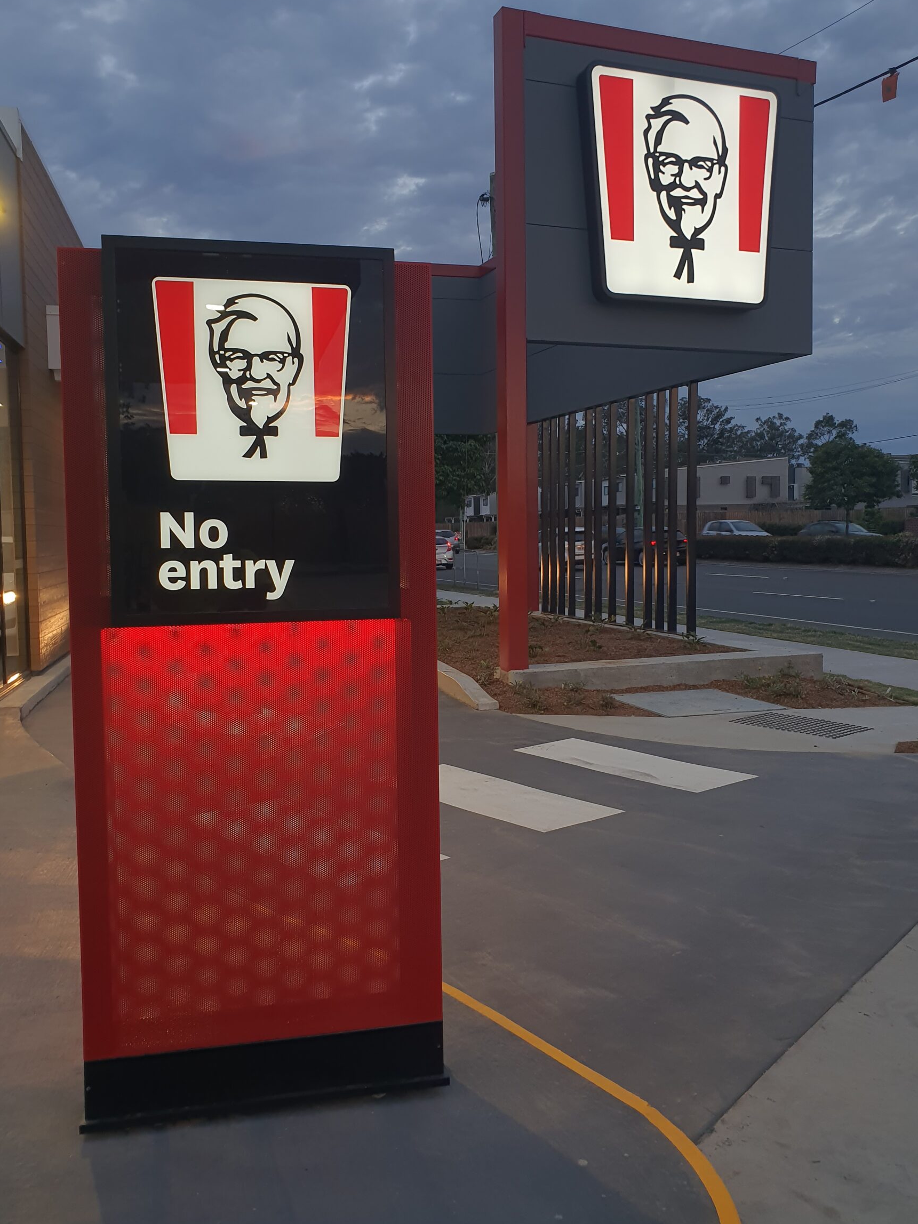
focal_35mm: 29
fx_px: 1026
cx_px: 485
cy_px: 589
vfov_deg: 61.6
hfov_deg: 48.2
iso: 80
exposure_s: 1/100
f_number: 2.4
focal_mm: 4.3
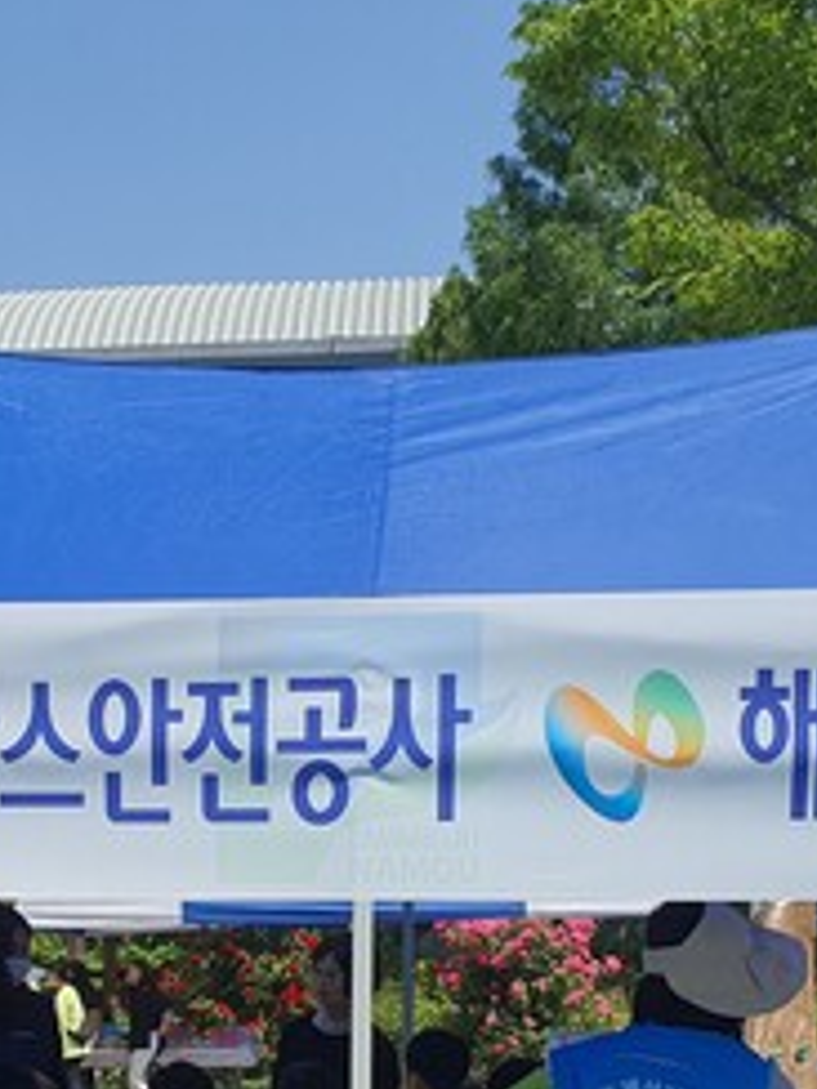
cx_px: 228
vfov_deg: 29.0
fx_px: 2014
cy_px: 995
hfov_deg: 22.8
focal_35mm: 64
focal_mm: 4.3
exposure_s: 1/2248
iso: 50
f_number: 2.4
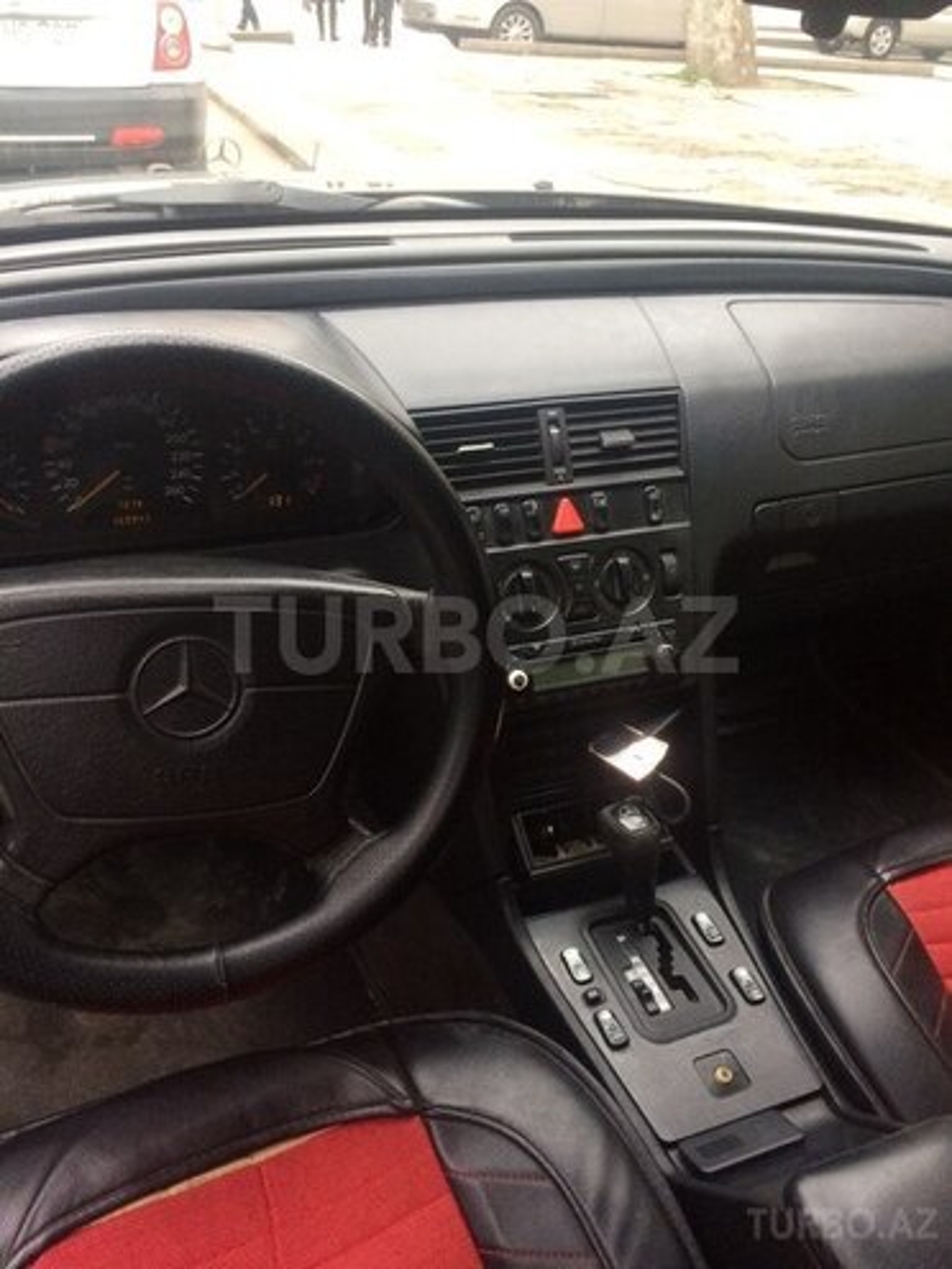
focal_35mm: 29
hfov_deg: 48.2
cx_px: 476
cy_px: 634
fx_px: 1063
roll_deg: -6.0
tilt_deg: -33.7
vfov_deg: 61.7
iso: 80
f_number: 2.2
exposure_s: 1/33
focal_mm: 4.15
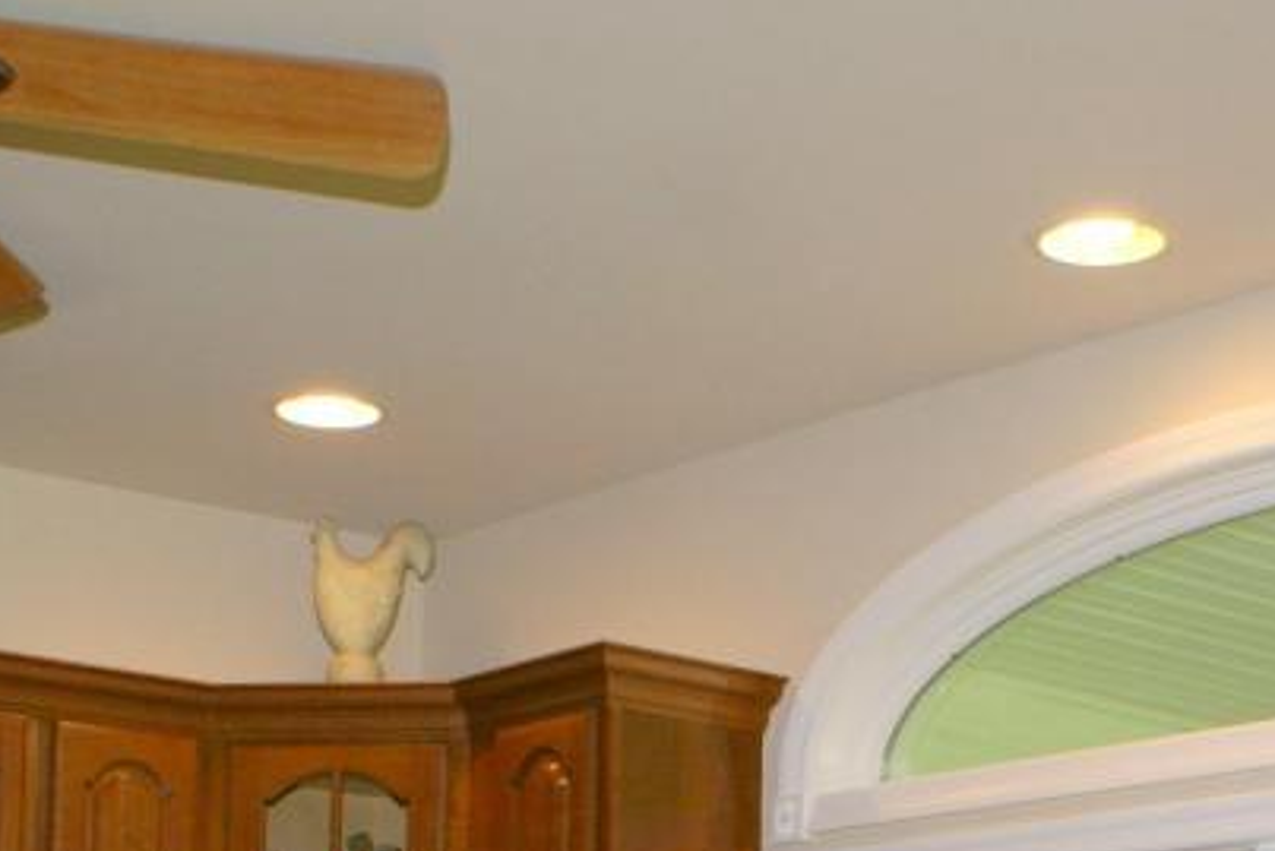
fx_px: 2728
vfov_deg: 16.6
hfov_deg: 26.1
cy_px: 1150
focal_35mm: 77
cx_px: 873
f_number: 5.6
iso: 250
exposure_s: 1/60
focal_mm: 18
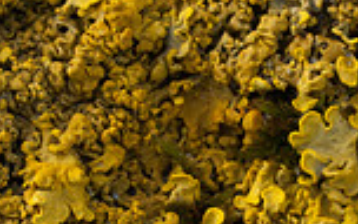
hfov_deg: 7.4
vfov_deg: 4.6
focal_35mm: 284
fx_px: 2771
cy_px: 197
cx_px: 188
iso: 100
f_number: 11
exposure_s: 1/60
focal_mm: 35
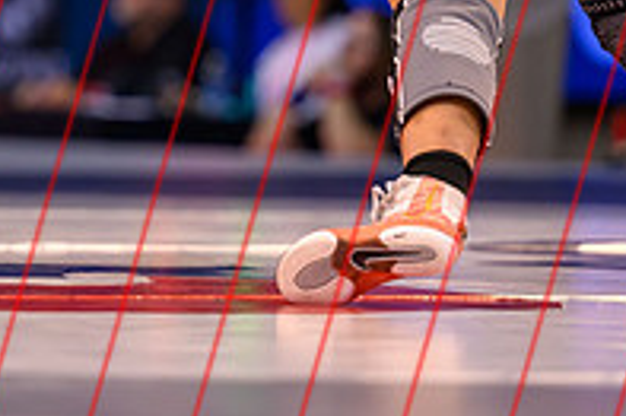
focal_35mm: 442
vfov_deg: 3.1
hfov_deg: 4.7
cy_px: -100
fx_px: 7679
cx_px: 67
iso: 1250
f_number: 2.8
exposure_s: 1/800
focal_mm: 150
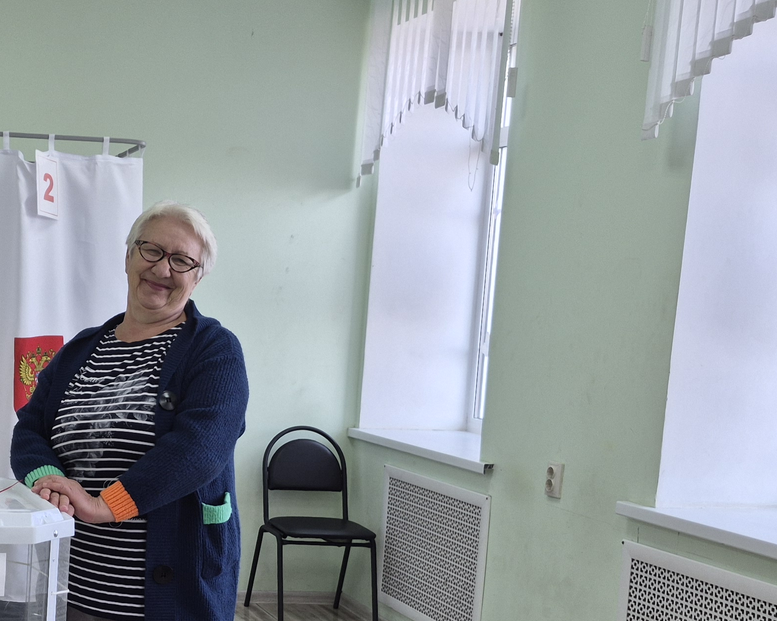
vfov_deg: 26.3
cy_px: 476
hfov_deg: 31.0
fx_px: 1311
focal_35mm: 57
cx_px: 29
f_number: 1.8
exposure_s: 1/180
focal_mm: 5.4
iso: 40
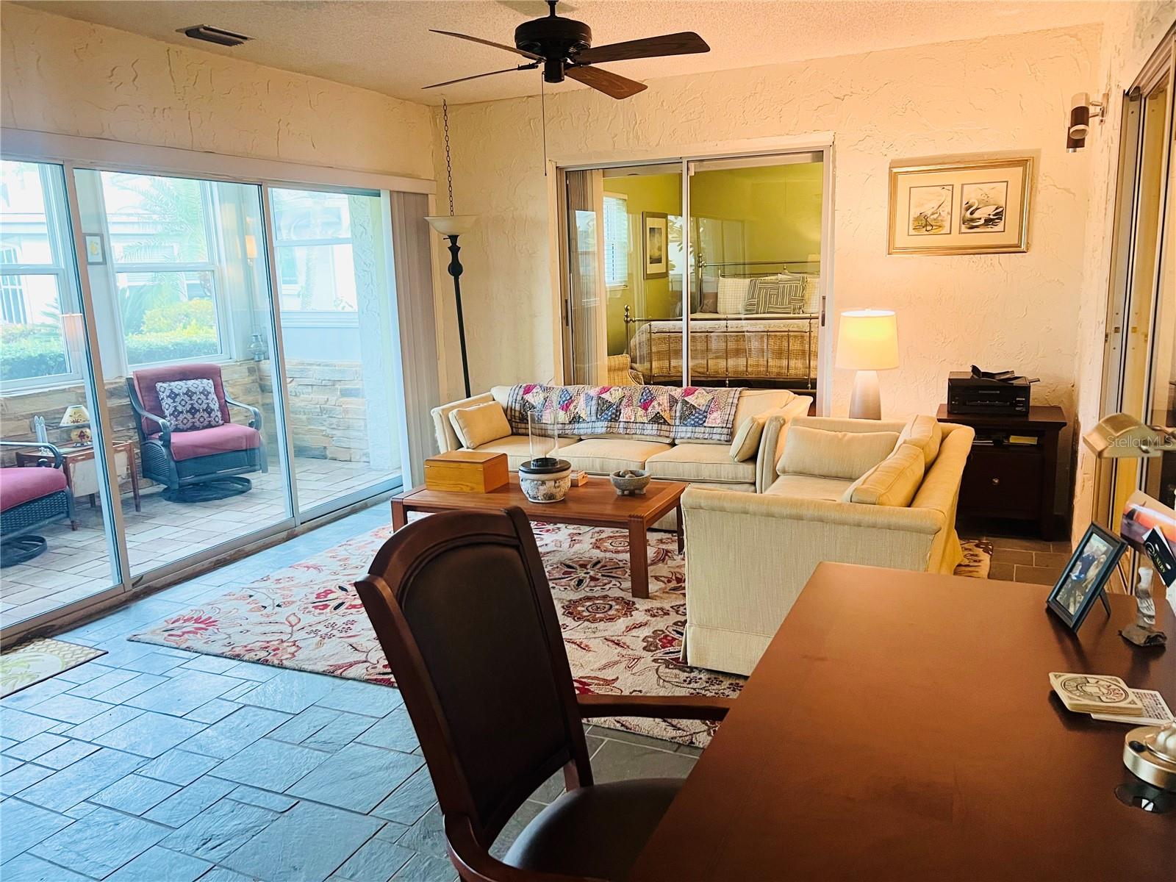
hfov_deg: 67.3
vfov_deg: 53.1
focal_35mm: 26
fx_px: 883
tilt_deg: -11.4
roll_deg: +1.5
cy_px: 441
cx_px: 588
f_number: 1.5
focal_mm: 5.7
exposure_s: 1/60
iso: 250
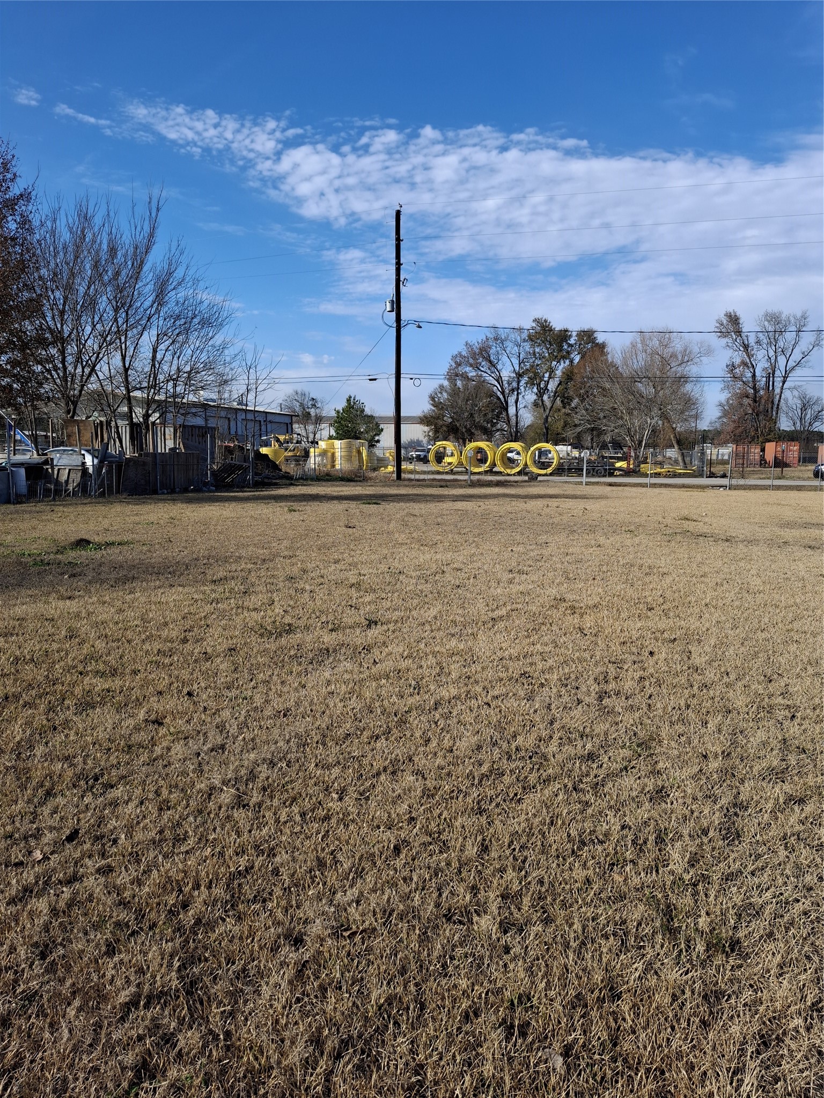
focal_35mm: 25
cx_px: 412
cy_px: 549
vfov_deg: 69.4
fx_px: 793
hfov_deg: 54.9
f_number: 1.8
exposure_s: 1/936
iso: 25
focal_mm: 4.69
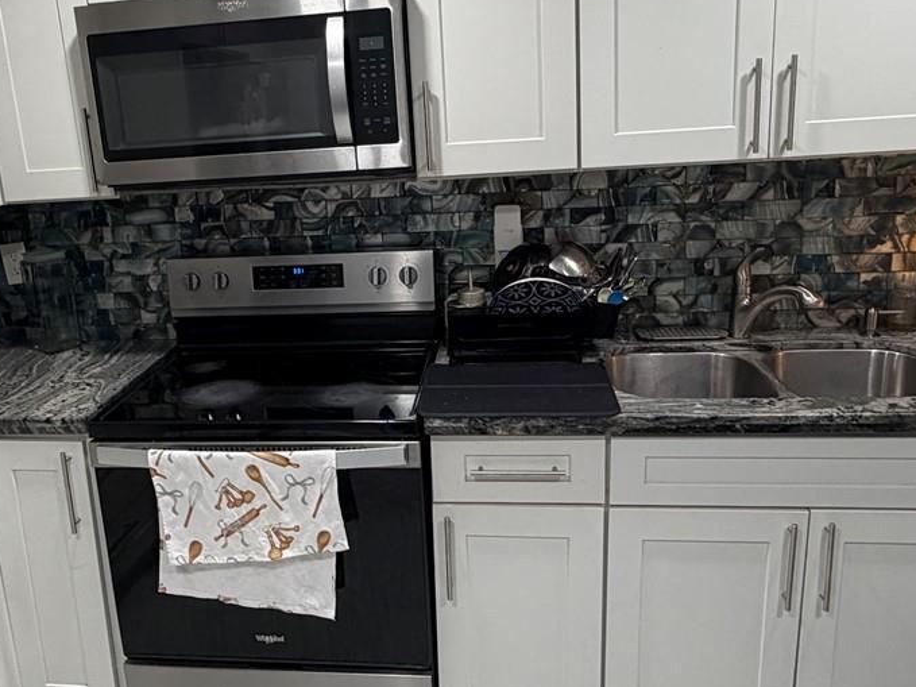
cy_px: 317
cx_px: 390
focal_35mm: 33
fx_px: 873
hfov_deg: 55.1
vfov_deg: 42.9
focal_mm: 2.22
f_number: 2.2
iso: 160
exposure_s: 1/60
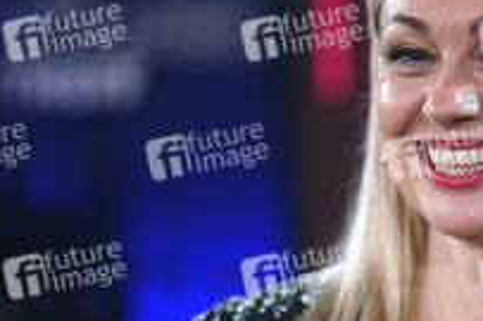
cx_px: 477
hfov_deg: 18.0
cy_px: 212
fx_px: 1488
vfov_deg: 12.3
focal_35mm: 111
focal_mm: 50
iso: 1000
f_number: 1.8
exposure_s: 1/400
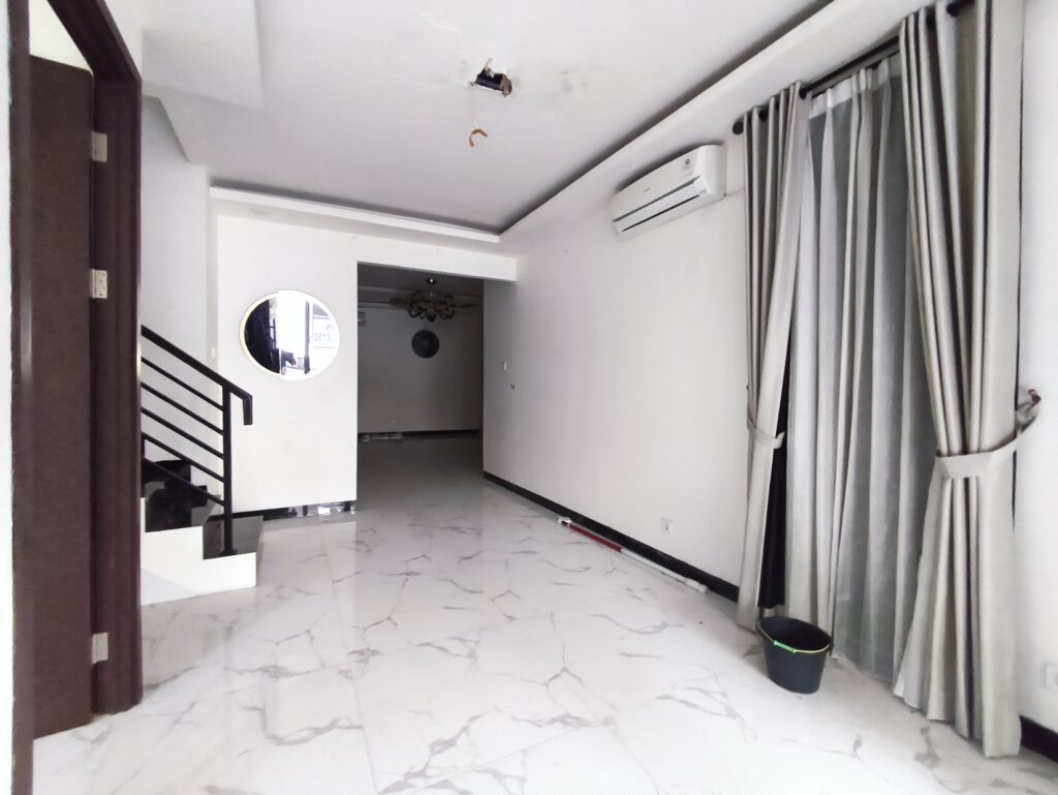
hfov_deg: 98.1
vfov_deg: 81.8
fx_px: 459
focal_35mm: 15
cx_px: 529
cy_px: 398
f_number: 2.2
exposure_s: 1/16.7
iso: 2000
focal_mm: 1.65
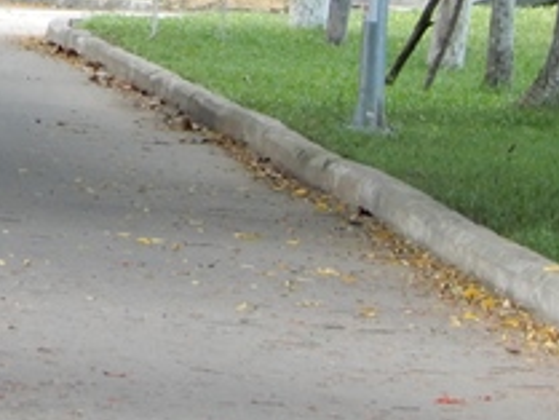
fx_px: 9905
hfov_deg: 3.2
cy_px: -110
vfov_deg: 2.4
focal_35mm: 613
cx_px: -107
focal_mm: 35.7
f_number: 5.6
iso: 200
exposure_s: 1/60
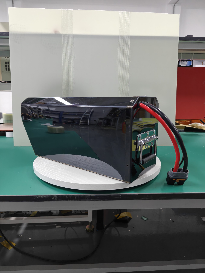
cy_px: 136
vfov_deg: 73.9
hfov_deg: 58.9
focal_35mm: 23
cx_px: 102
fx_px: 182
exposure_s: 1/54
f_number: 1.6
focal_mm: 6.06
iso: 1250
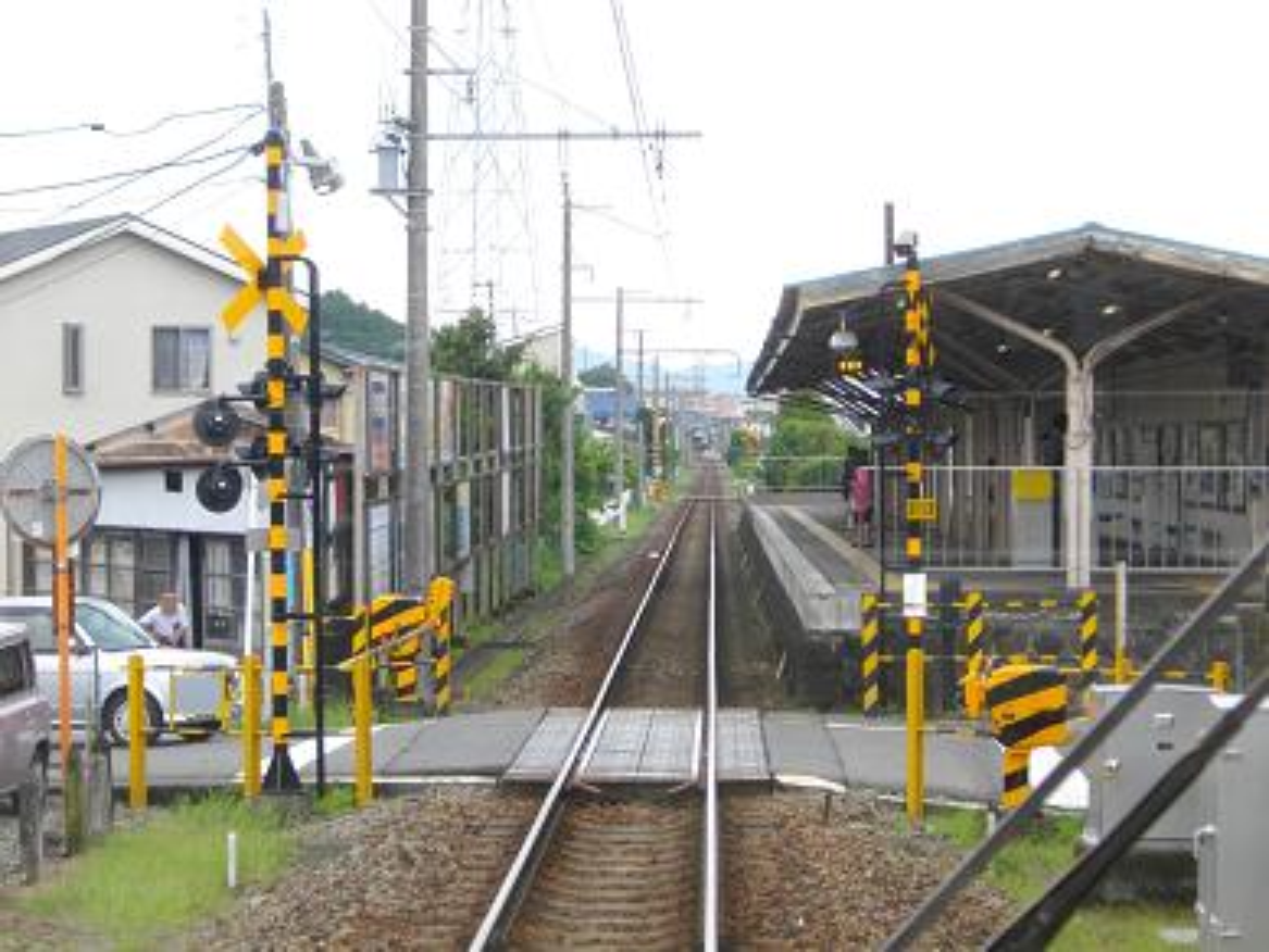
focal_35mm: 96
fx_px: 3520
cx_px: 634
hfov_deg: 20.4
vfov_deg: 15.4
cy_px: 476
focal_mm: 17.1
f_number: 5.2
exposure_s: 1/160
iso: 141
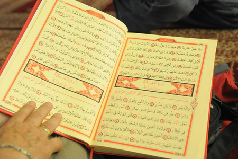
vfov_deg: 23.8
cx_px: 119
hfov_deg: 35.1
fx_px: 377
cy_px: 80
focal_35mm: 57
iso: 800
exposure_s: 1/30
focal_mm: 38
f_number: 4
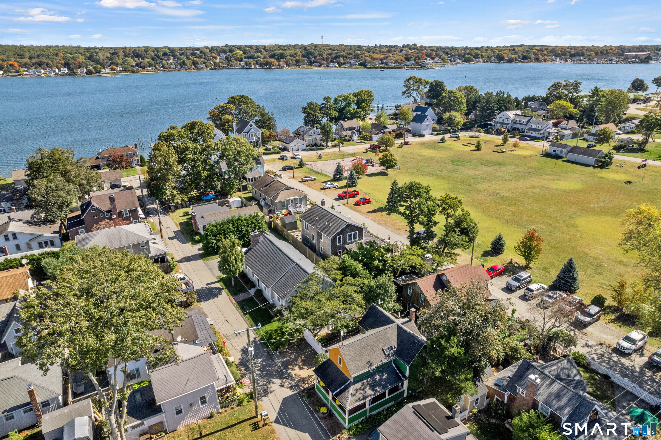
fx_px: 404
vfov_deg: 57.2
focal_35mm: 22
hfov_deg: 78.6
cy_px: 220
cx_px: 330
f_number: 2.8
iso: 100
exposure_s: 1/350
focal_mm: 8.38
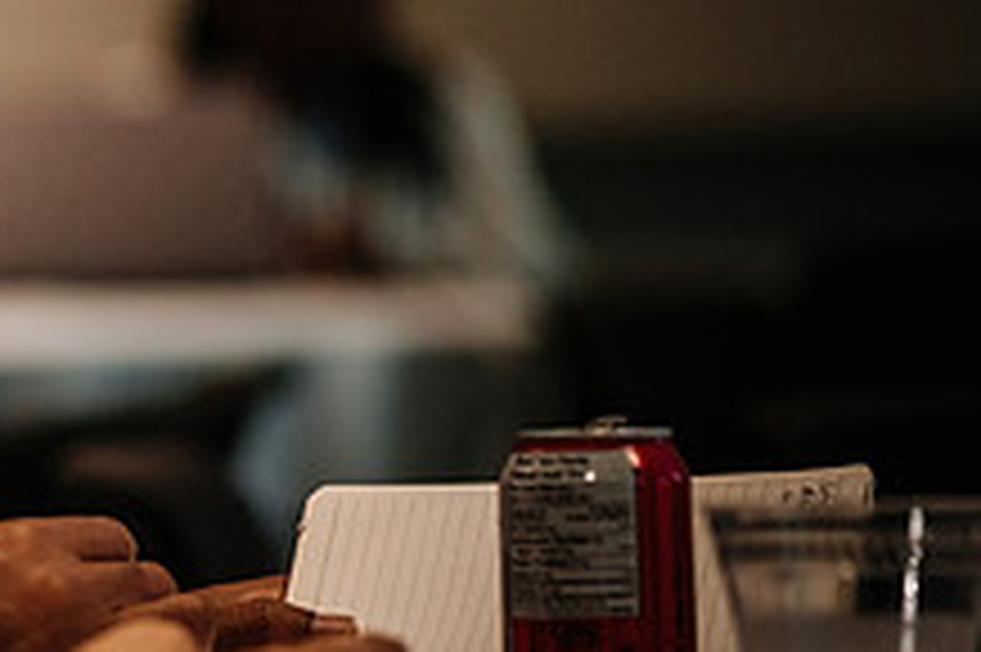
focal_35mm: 560
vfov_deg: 2.5
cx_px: -306
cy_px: 317
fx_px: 15248
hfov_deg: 3.7
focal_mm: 140
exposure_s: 1/80
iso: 800
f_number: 2.8
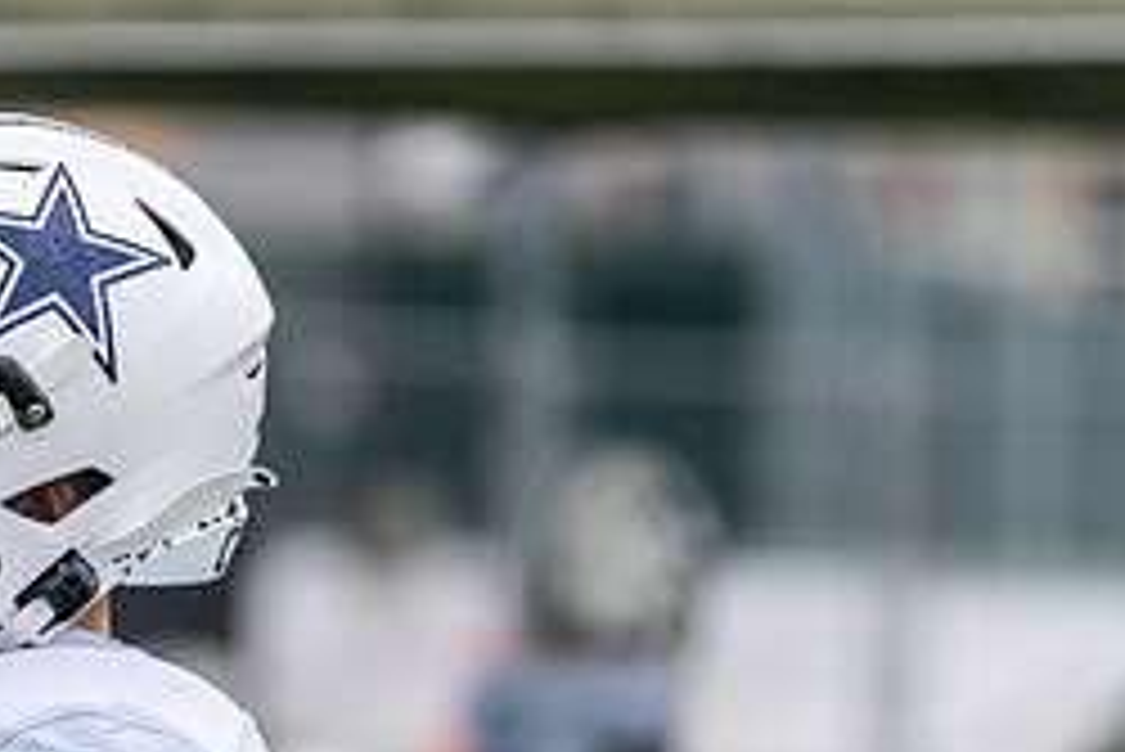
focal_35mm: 388
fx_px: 12132
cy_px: 853
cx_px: 171
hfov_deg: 5.3
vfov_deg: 3.5
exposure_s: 1/1250
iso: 250
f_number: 3.5
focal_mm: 167
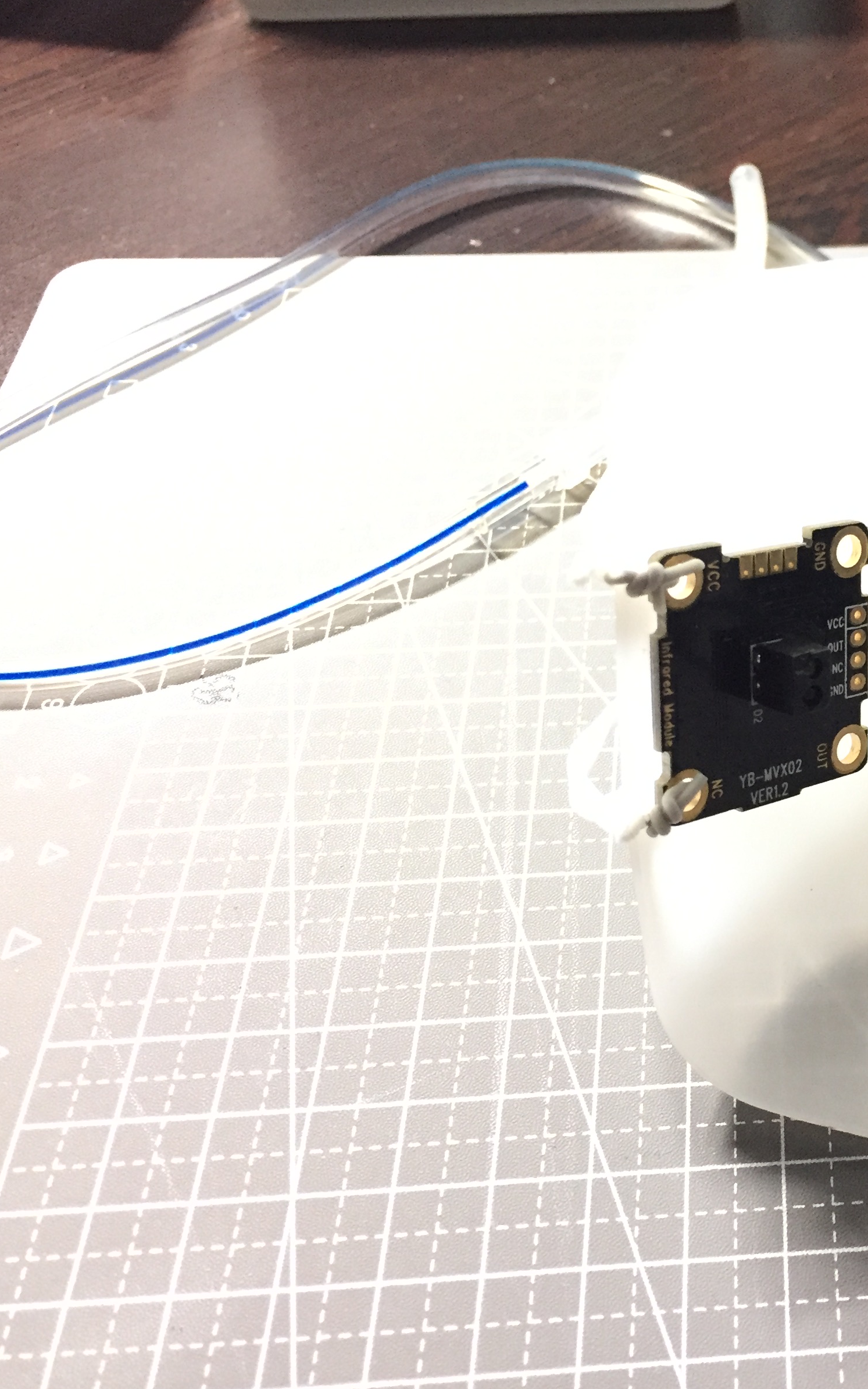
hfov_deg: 28.3
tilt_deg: -46.0
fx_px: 1590
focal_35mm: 42
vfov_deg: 47.2
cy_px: 692
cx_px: 909
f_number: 2.2
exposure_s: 1/20
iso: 250
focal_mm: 4.15
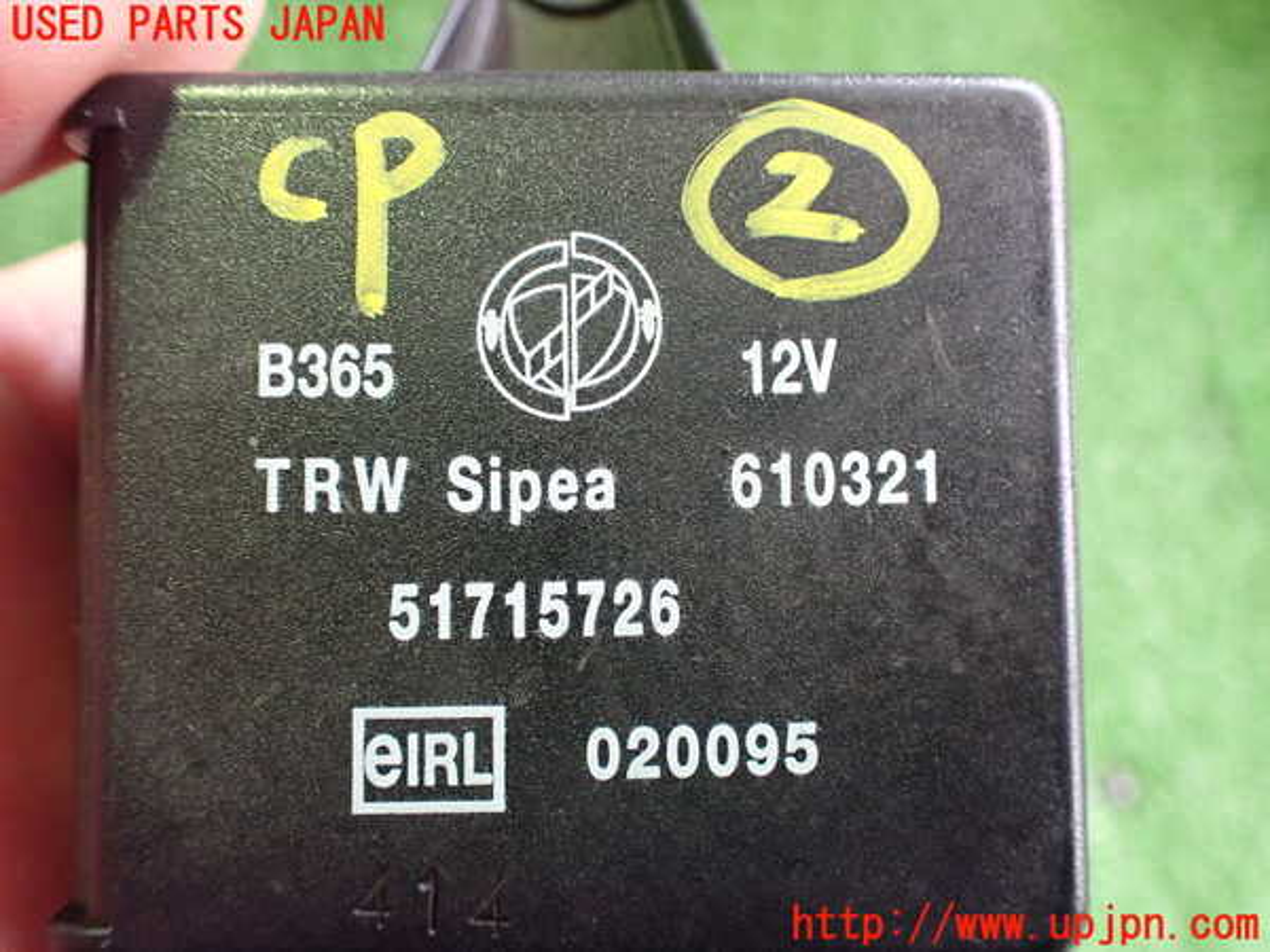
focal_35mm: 30
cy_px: 476
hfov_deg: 60.0
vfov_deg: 46.8
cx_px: 635
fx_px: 1101
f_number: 2.3
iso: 800
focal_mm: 5.4
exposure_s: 1/40
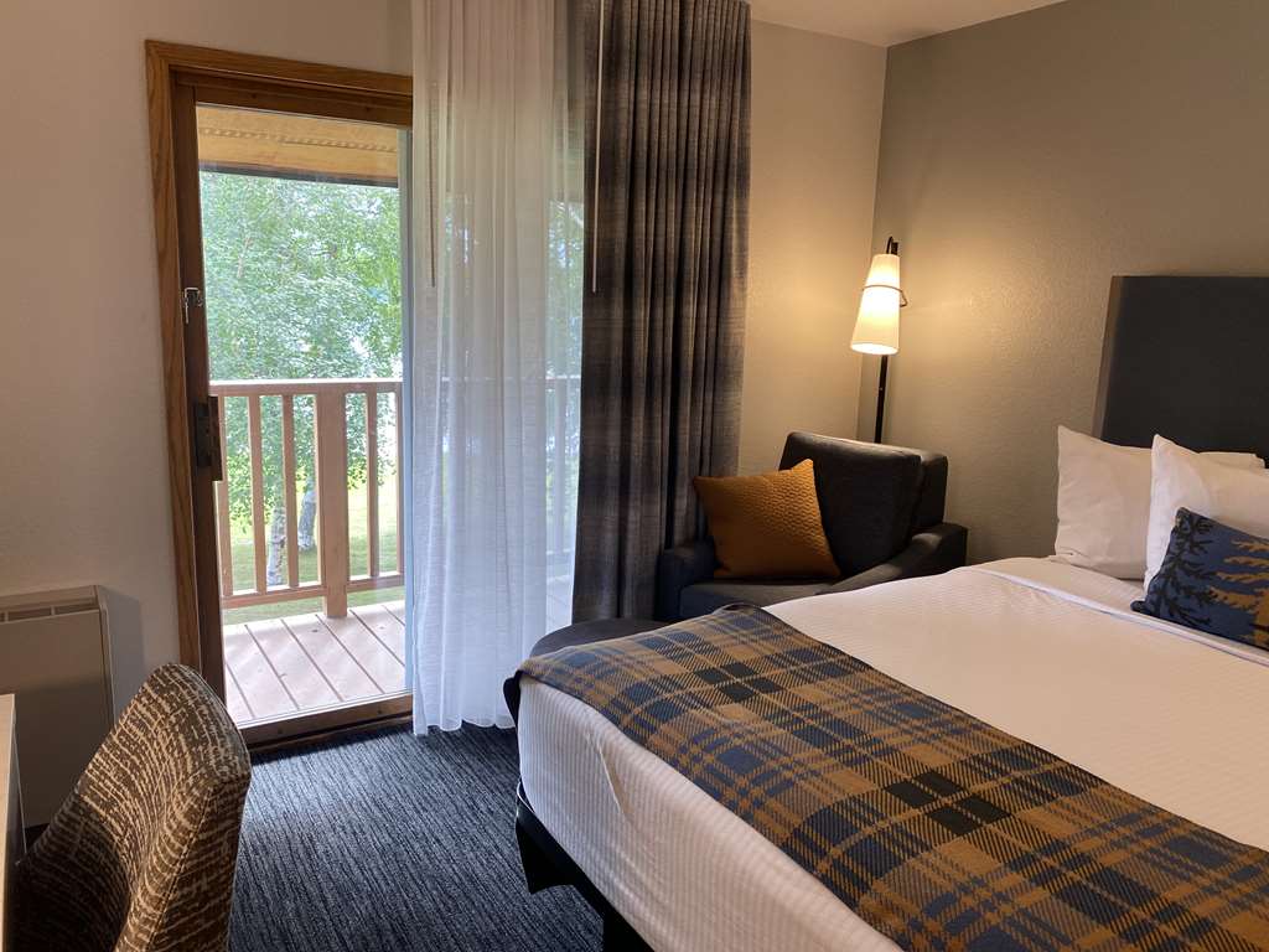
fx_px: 953
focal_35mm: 26
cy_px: 476
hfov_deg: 67.3
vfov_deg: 53.1
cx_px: 634
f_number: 1.8
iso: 100
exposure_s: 1/120
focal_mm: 4.25
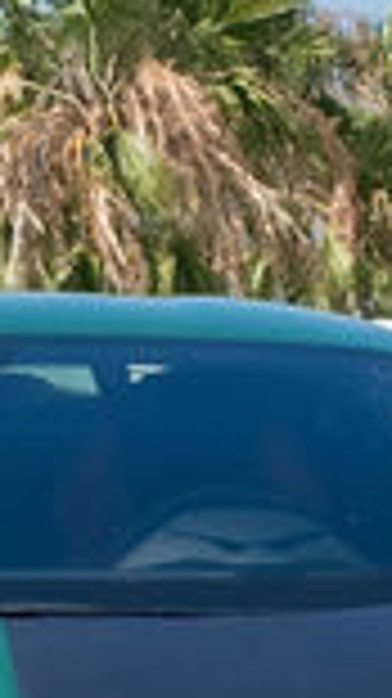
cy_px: 408
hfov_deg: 5.7
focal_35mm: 211
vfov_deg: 10.2
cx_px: -18
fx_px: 3905
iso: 400
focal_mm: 20
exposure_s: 1/2000
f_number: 7.1
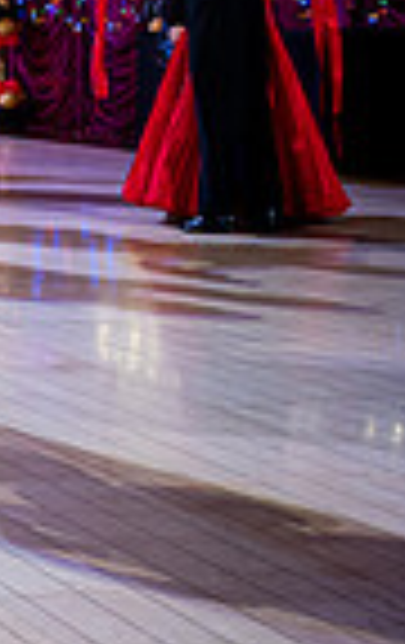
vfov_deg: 20.5
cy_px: 41
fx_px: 1740
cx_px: -882
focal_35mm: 99
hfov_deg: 9.6
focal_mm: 24
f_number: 4
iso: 1000
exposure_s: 1/125
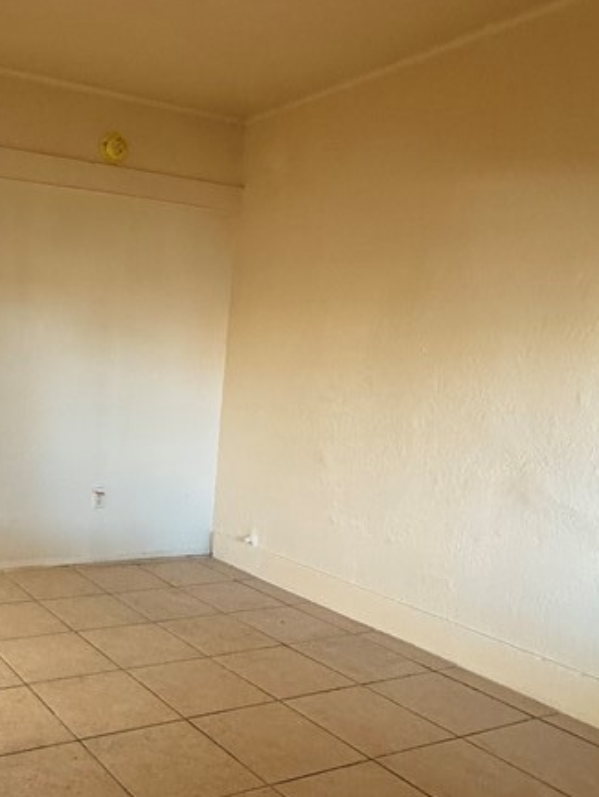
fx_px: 761
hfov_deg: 39.1
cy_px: 461
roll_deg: -2.9
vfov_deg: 55.1
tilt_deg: -8.6
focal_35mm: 33
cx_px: 33
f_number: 2.2
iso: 250
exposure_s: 1/99
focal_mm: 2.22
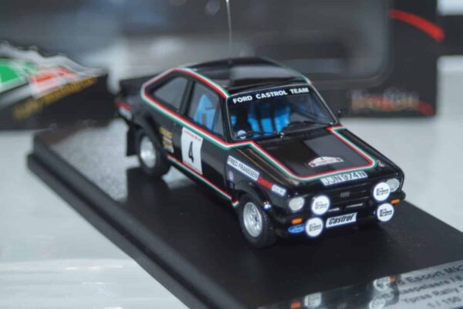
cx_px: 232
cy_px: 154
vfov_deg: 11.4
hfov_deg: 17.1
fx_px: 1543
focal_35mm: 120
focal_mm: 80
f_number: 5.6
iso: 400
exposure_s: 1/100
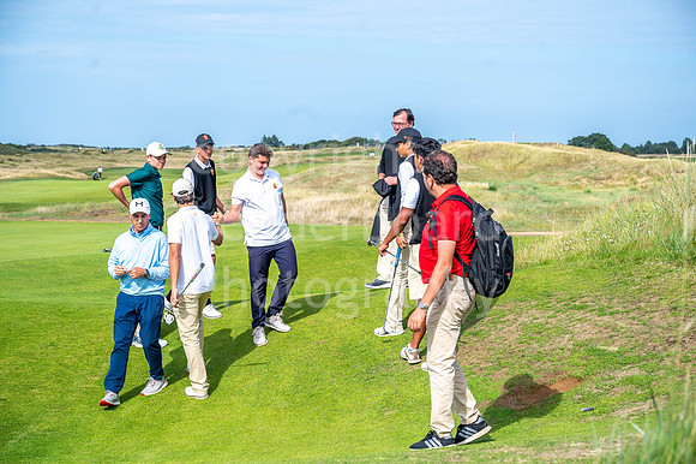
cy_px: 232
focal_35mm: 70
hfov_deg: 28.9
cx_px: 348
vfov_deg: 19.4
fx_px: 1353
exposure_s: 1/640
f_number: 5.6
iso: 100
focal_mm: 70
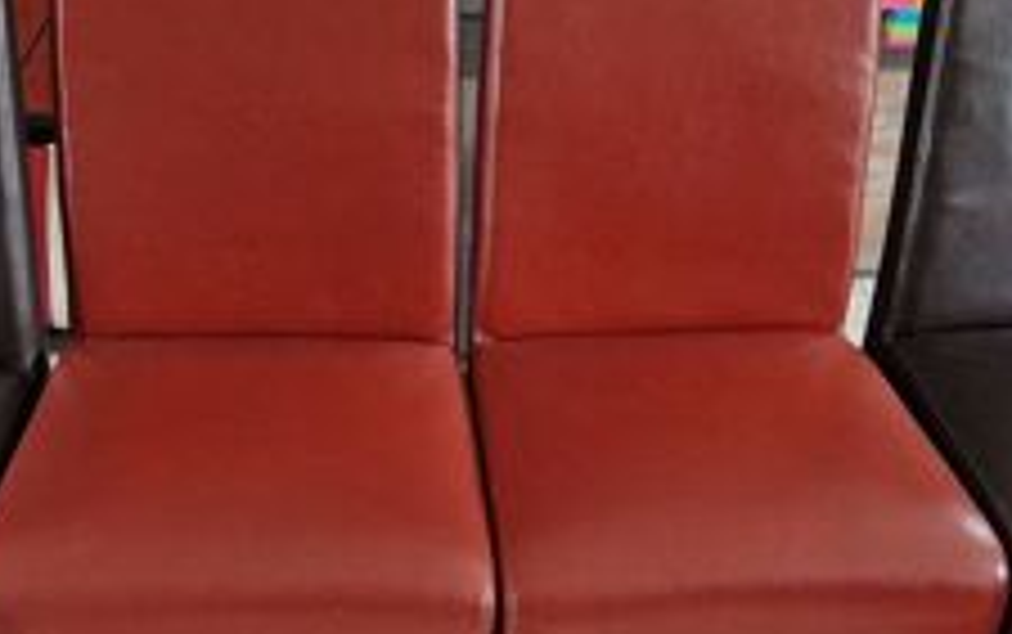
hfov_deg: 38.8
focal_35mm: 52
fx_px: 1435
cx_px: 450
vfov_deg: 24.8
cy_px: 396
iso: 320
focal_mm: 5.4
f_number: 1.8
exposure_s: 1/100
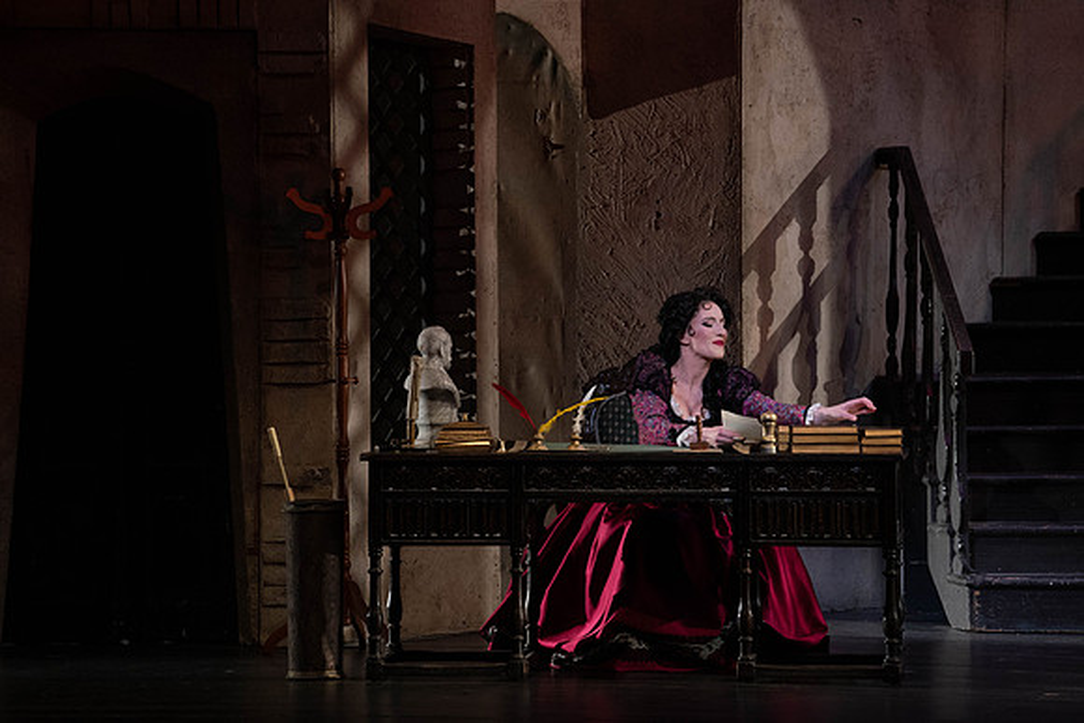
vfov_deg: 6.9
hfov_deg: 10.3
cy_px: 362
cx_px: 542
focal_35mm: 200
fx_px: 6023
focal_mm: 200
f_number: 7.1
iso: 3200
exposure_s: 1/250
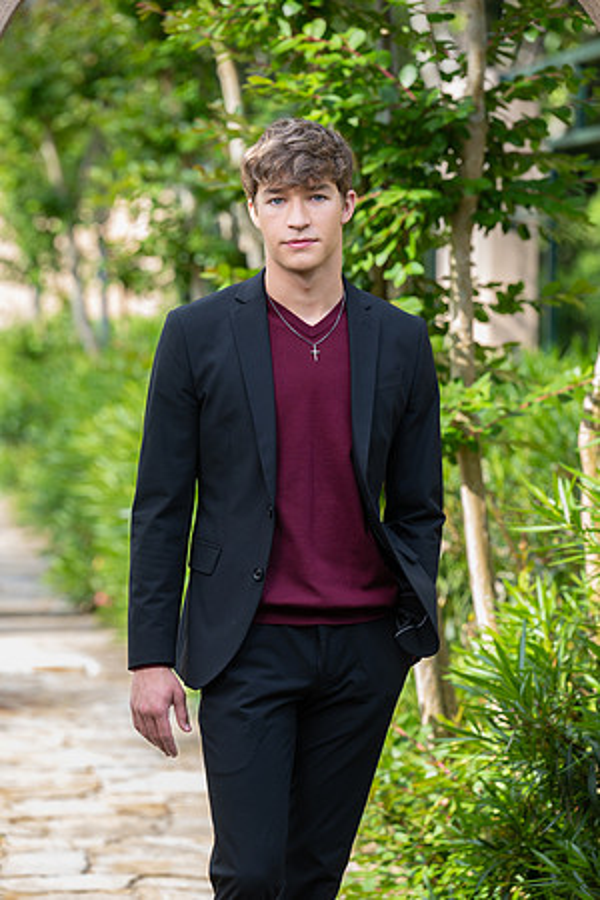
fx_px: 3875
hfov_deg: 8.9
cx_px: 300
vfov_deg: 13.2
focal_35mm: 155
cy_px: 450
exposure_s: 1/200
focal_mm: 155
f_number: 4.5
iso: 160
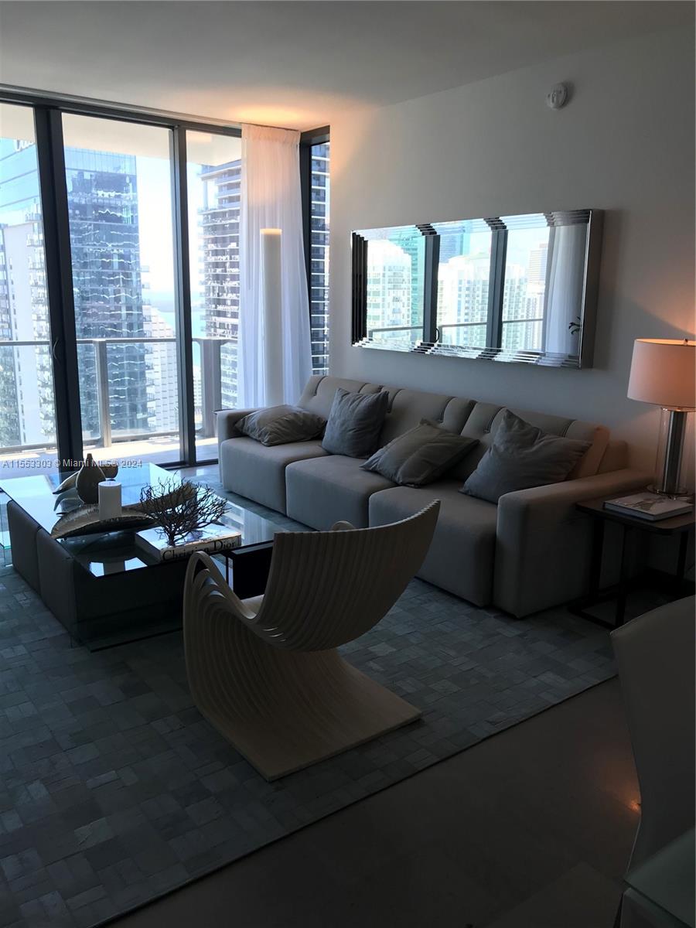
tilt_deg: -11.7
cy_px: 464
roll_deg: -0.2
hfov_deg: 49.7
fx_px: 751
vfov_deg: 63.4
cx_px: 348
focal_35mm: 28
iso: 25
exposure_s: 1/120
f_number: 1.8
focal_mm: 3.99
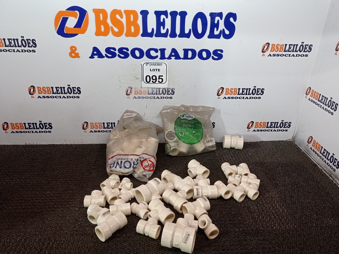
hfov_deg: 63.5
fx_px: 274
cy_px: 127
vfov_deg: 49.7
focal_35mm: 28
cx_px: 170
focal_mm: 4.7
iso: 121
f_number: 1.79
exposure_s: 1/60
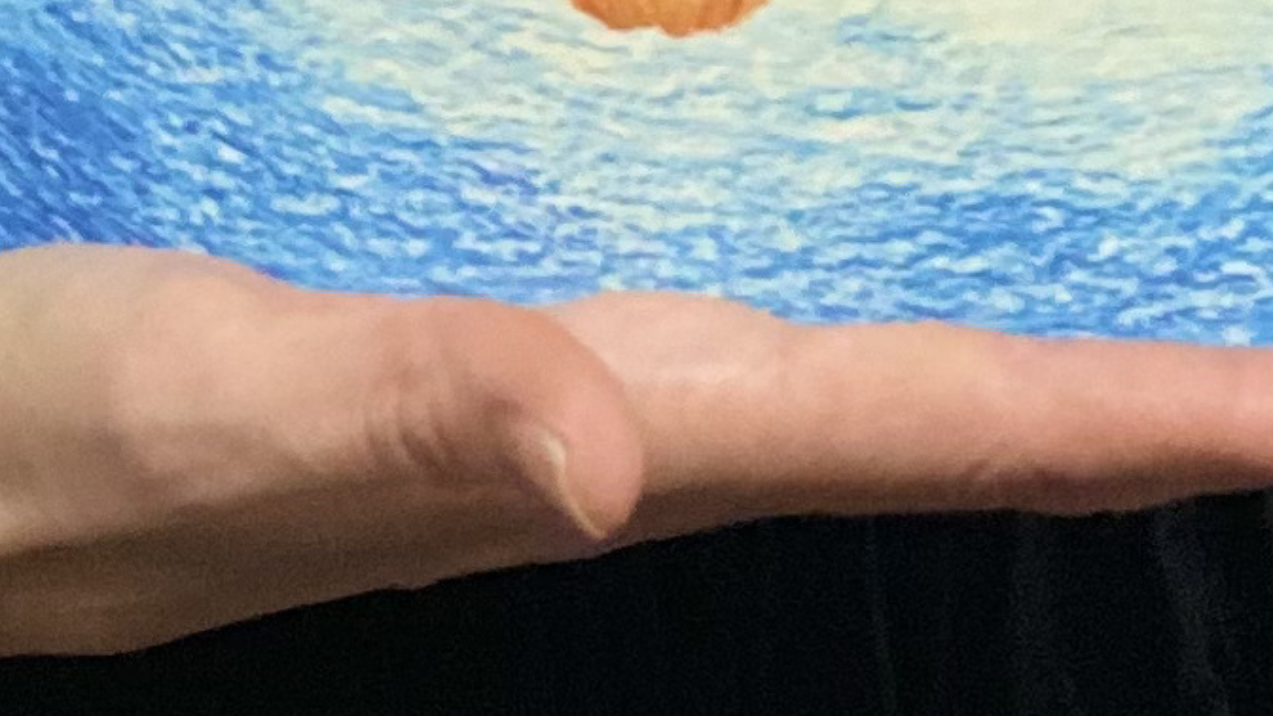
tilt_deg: -4.4
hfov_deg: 6.3
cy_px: -1957
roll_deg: +0.5
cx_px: 851
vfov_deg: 3.4
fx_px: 11477
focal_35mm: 340
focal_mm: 6
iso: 160
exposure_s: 1/33
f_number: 2
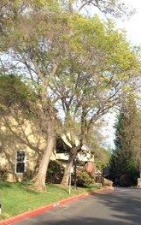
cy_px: 165
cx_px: 153
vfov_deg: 24.1
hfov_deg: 15.0
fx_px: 521
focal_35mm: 85
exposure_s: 1/797
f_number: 2.4
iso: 50
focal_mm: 4.12
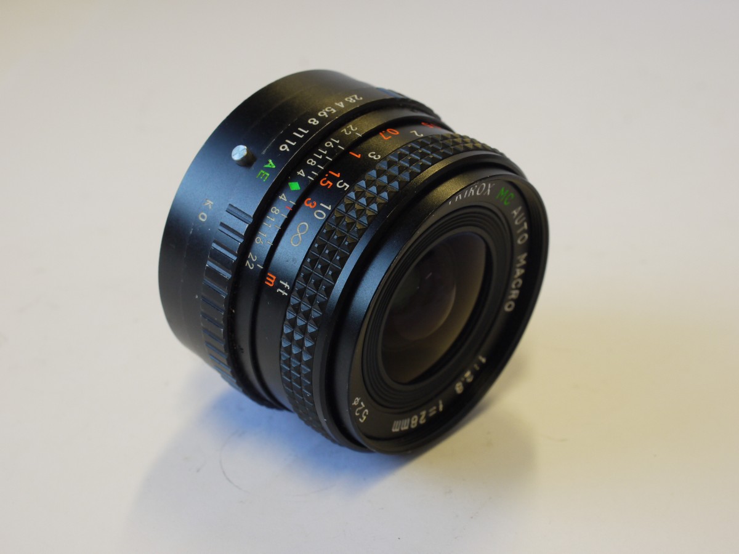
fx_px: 1281
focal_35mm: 60
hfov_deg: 32.2
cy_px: 277
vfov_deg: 24.4
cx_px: 370
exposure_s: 1/30
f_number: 8
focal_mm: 30
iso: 400
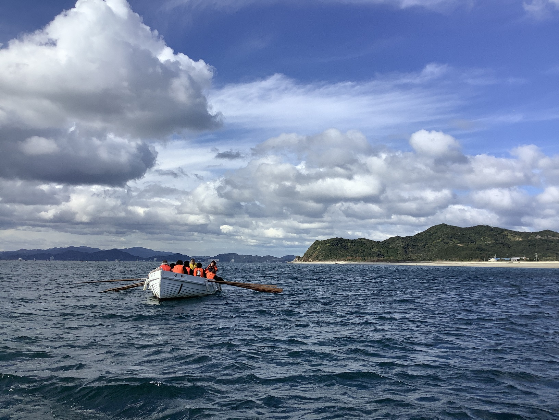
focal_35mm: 31
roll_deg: -0.7
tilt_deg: +5.8
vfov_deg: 45.4
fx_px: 501
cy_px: 210
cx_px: 280
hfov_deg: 58.4
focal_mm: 3.3
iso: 25
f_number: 2.4
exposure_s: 1/2092
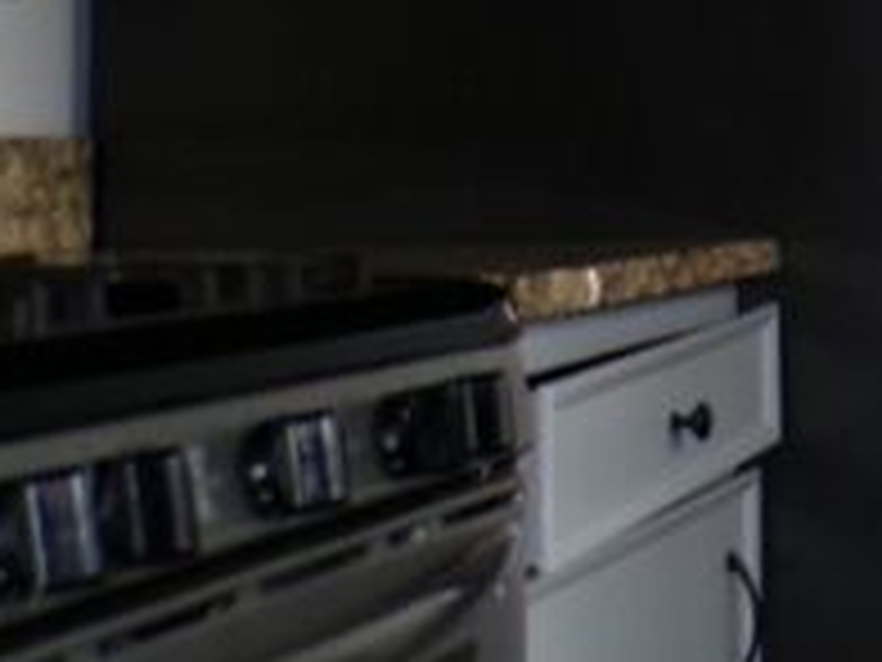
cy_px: -23
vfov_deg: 14.8
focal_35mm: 98
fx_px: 2497
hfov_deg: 16.4
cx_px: 1634
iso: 200
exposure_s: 1/34
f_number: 3
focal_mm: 4.3
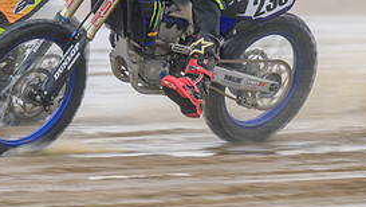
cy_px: 19
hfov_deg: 3.6
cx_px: 36
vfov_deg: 2.0
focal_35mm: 602
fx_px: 5846
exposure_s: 1/250
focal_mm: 150
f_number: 4
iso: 64
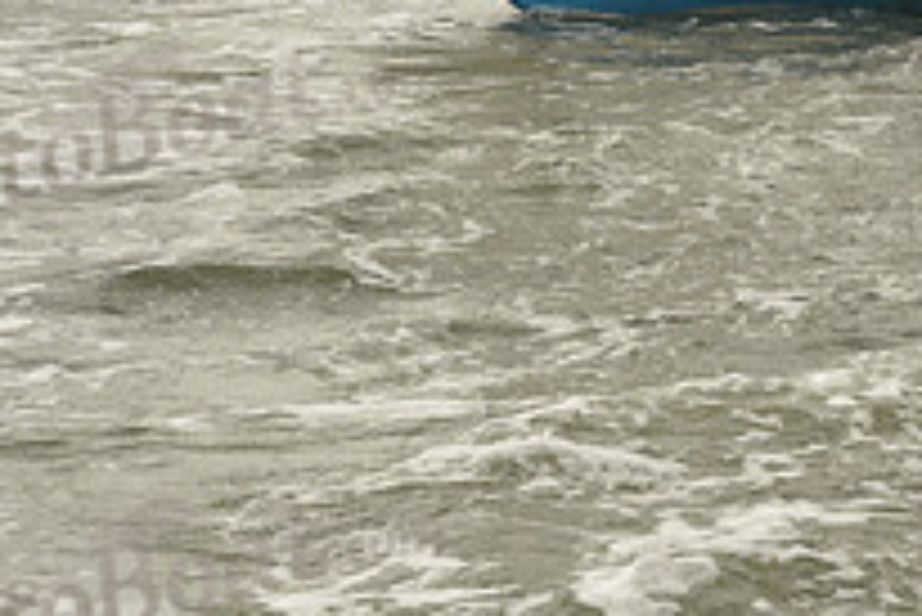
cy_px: -160
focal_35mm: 198
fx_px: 5074
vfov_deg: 6.9
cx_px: 679
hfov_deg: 10.4
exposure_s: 1/800
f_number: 13
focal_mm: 70
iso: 400
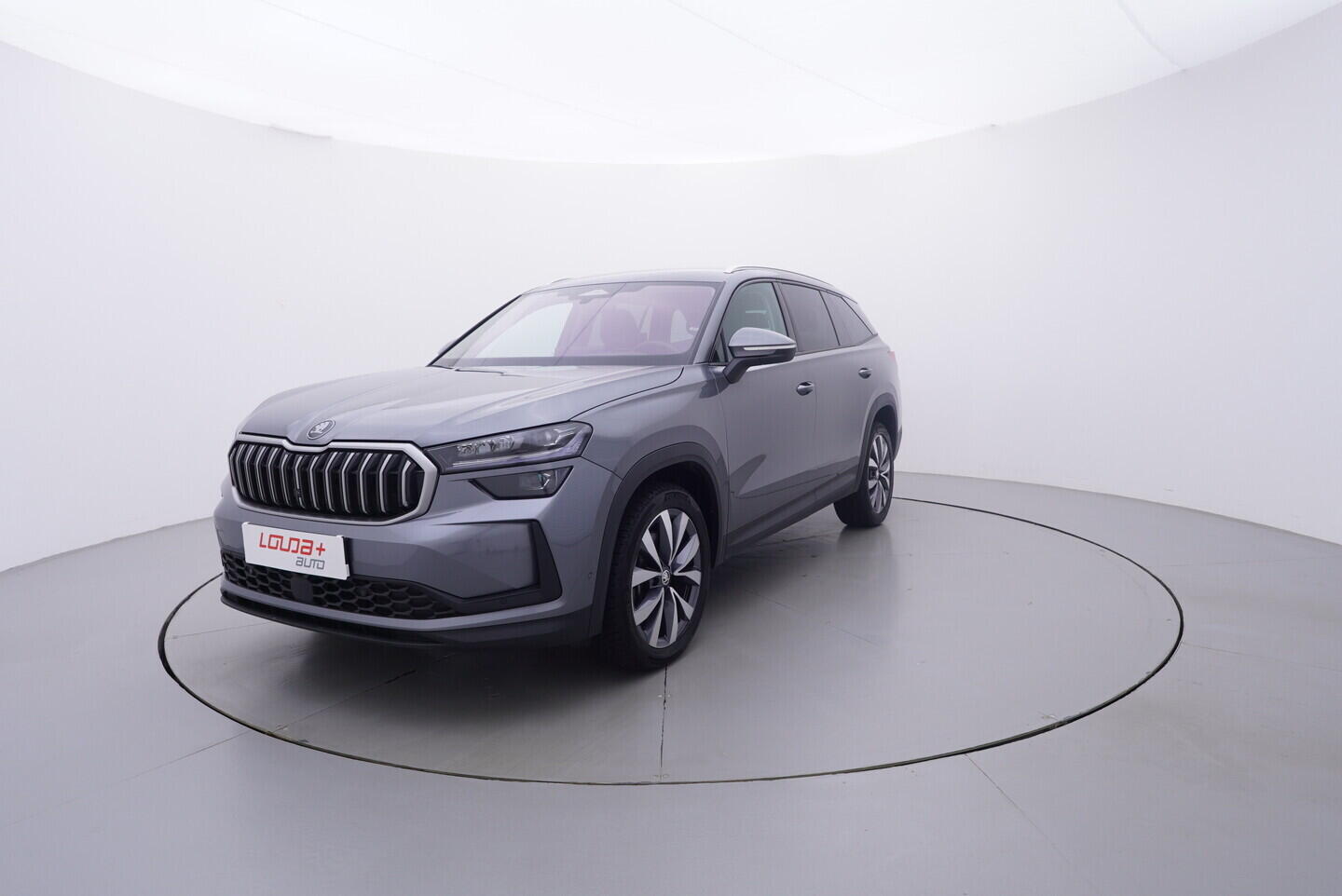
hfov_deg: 77.3
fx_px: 839
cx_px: 671
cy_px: 448
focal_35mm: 22
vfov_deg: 56.2
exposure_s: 1/80
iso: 200
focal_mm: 15
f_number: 5
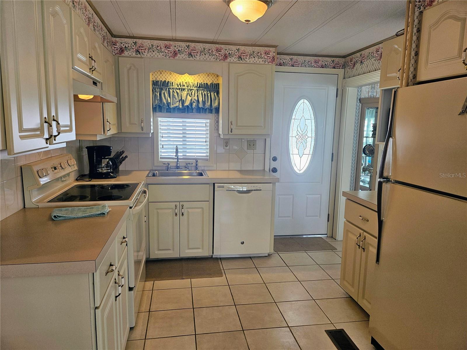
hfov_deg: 71.6
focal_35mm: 24
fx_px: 324
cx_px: 234
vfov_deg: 56.8
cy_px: 175
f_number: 1.8
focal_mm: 5
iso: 100
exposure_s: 1/120
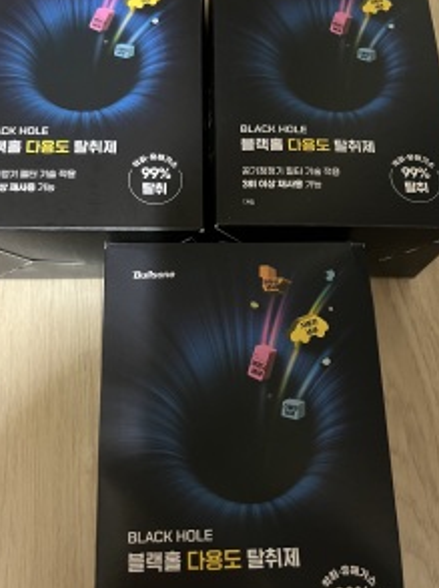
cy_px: 299
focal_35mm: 32
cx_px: 212
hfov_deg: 44.1
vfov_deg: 56.9
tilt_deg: -72.6
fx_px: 542
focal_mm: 5.1
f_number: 1.6
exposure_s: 1/30
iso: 800
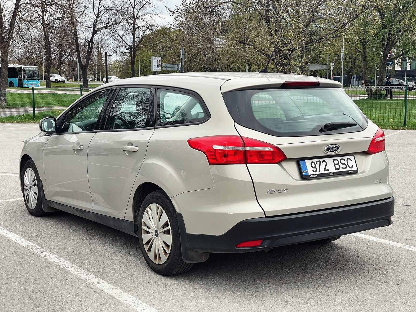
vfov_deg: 27.5
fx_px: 637
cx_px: 209
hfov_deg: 36.2
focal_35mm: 53
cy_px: 154
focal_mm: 6
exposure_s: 1/122
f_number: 2
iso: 32
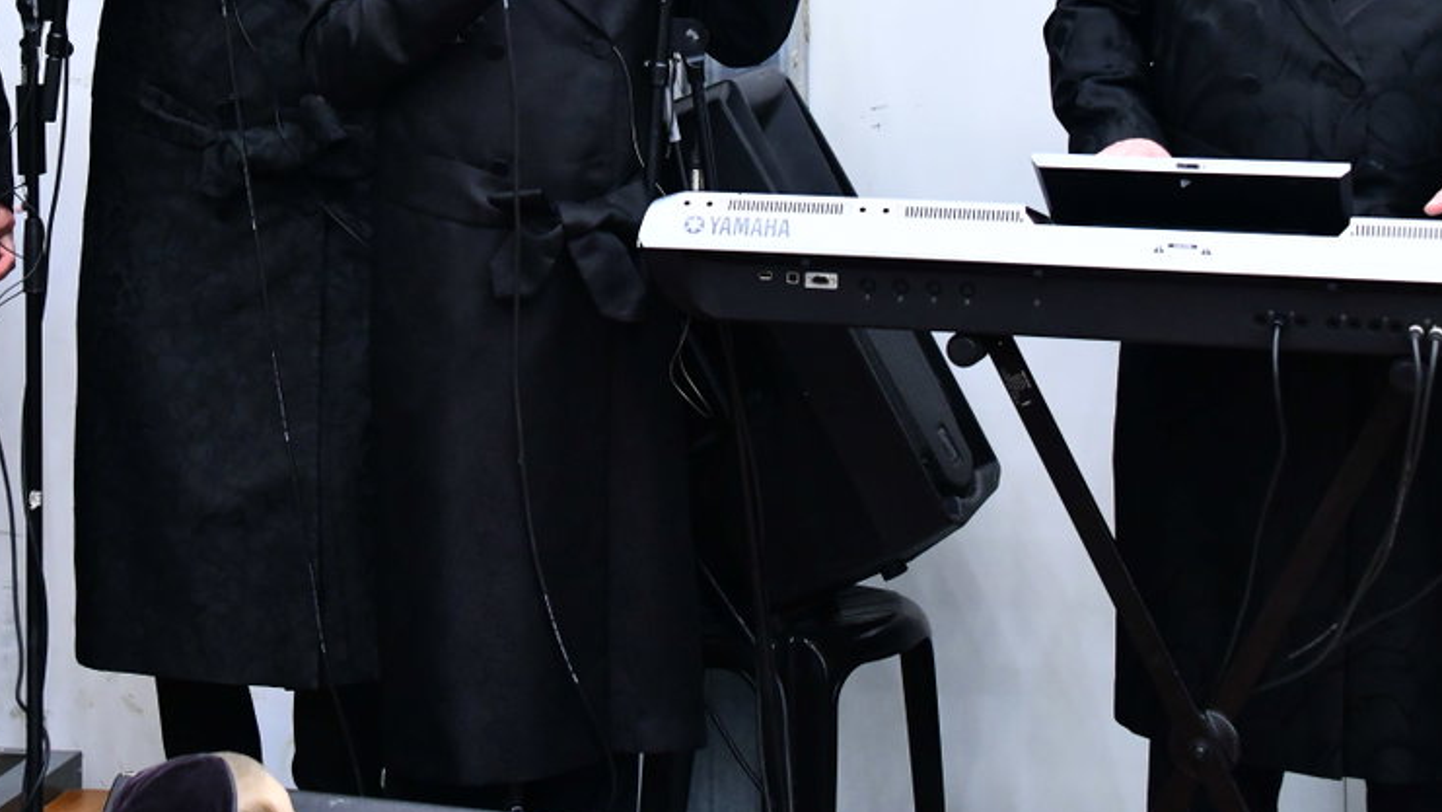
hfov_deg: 22.4
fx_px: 3633
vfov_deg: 12.5
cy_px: -75
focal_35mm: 95
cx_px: 494
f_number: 5.6
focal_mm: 48
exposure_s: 1/250
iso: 4000
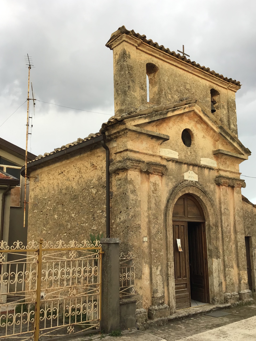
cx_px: 137
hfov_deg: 40.7
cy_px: 177
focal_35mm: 35
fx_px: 345
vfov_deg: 52.6
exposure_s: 1/100
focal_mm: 3.3
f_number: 2.4
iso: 50
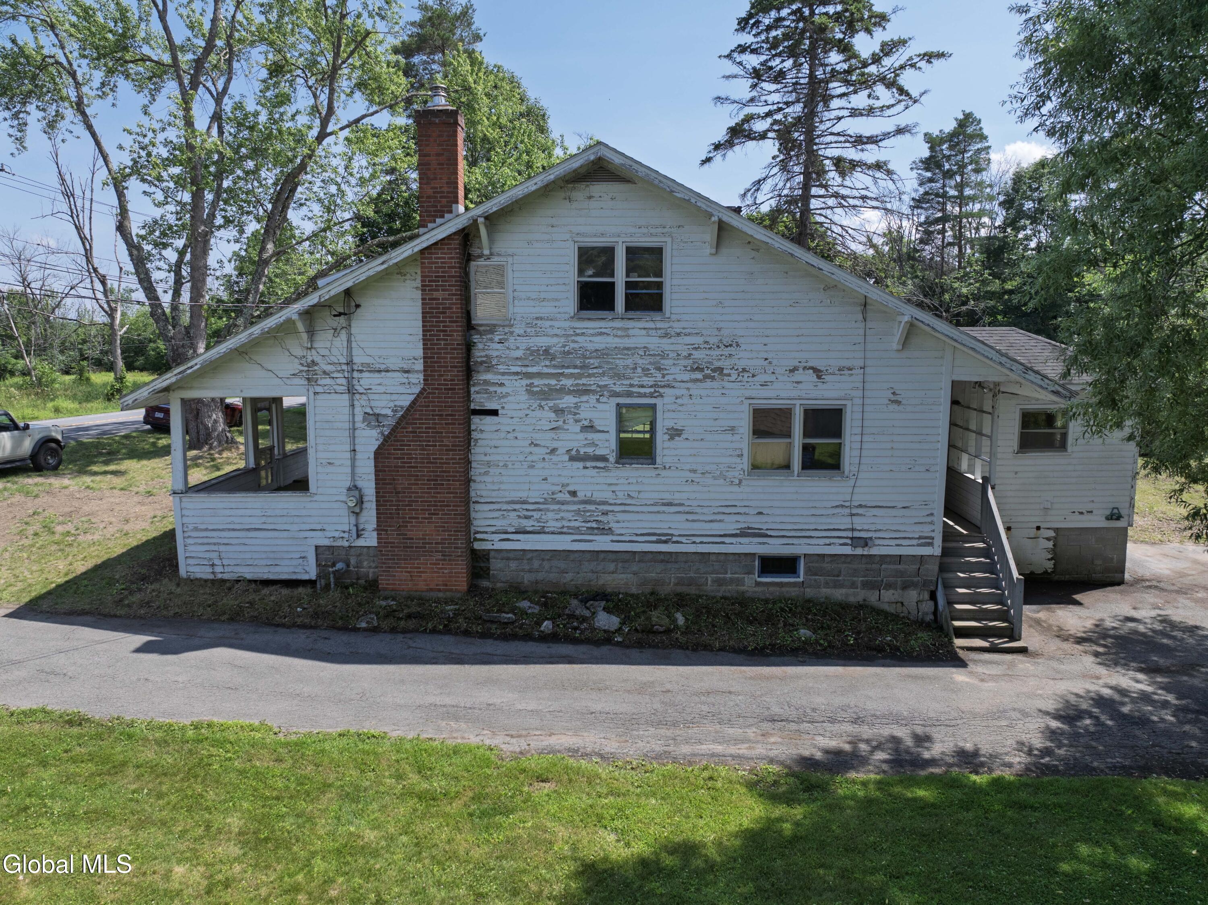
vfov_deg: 56.8
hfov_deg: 71.6
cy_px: 452
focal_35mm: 24
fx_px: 837
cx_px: 604
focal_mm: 12.29
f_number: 2.8
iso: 150
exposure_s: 1/1600
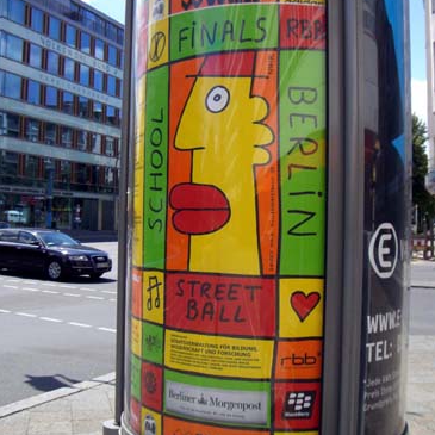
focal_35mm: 46
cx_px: 218
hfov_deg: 36.8
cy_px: 185
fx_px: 654
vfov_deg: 36.7
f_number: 4.3
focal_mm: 6.2
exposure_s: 1/500
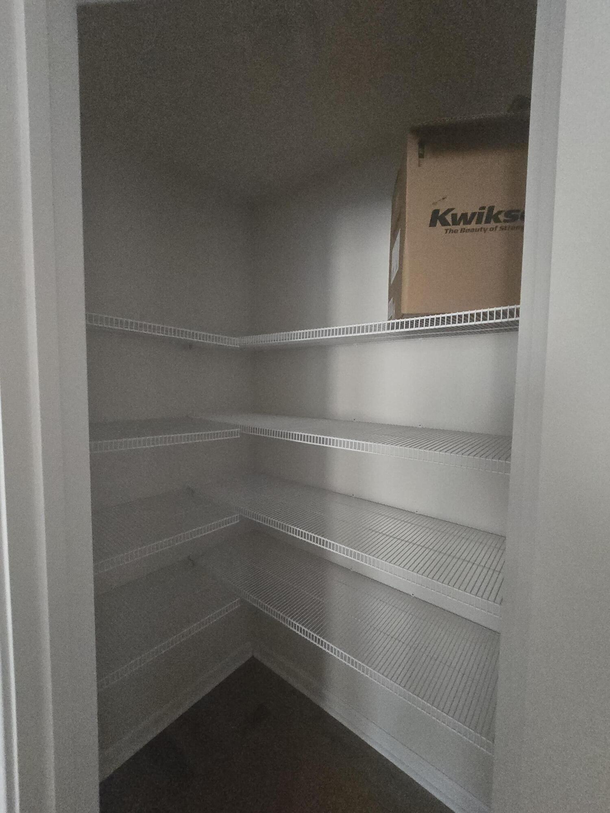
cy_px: 406
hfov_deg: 89.9
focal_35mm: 13
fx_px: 305
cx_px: 305
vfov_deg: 106.2
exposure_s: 1/40
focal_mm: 2.2
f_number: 2.2
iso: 1250
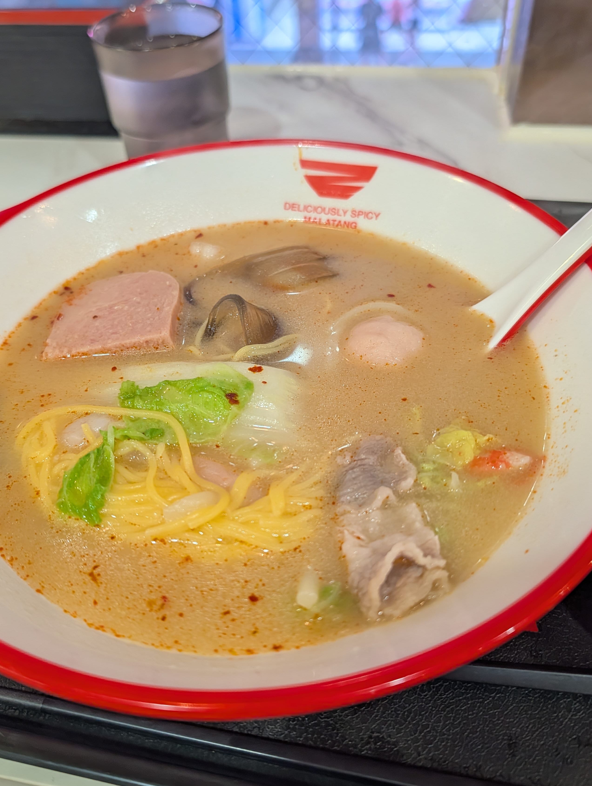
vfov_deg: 61.6
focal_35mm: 29
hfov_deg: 48.3
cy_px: 377
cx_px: 287
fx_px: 660
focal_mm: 6.9
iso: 165
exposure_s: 1/120
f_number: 1.68
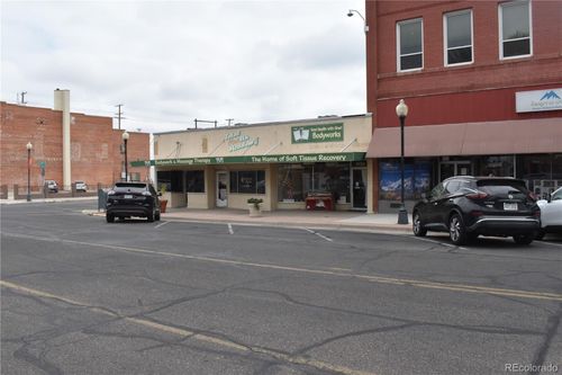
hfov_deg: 61.9
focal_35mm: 30
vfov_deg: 43.6
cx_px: 281
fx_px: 468
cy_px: 188
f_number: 20
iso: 800
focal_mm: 20
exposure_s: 1/400
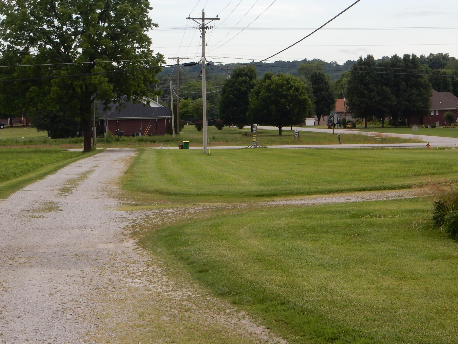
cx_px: 235
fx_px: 1244
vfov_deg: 15.7
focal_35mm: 94
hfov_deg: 20.9
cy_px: 158
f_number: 4.8
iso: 125
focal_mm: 12.6
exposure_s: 1/100
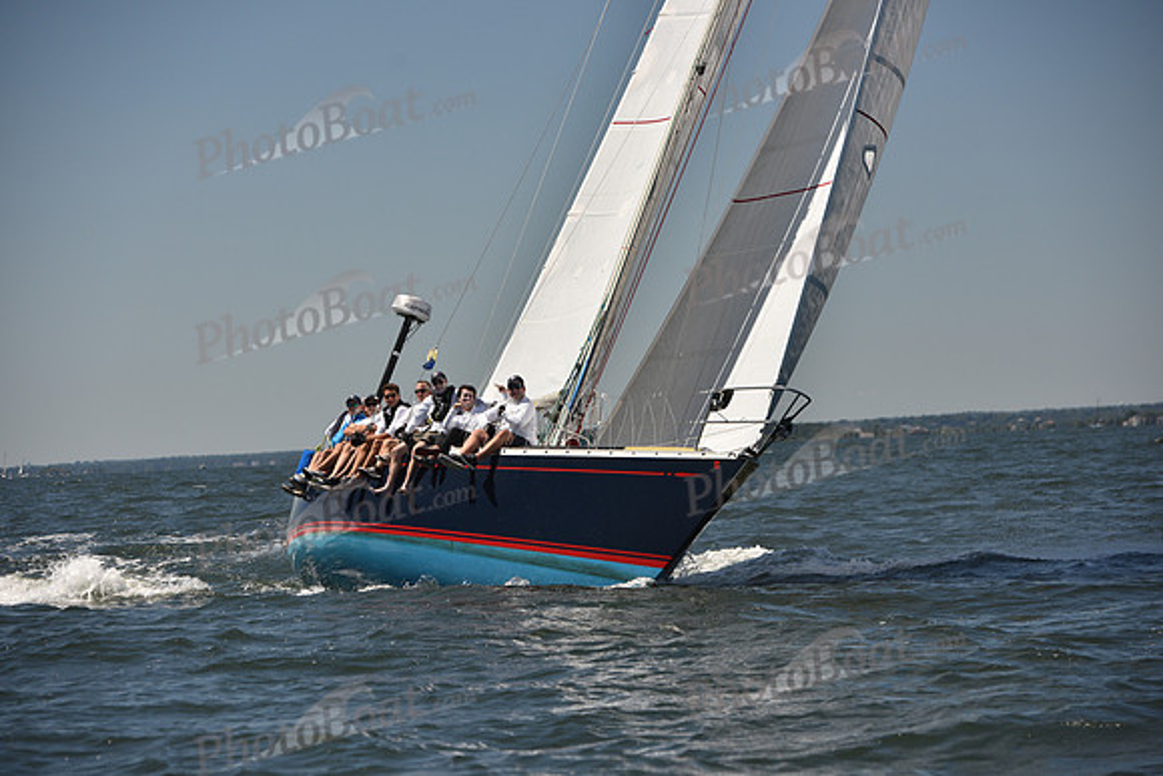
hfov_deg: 16.8
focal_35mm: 122
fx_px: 3942
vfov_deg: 11.2
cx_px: 582
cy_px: 388
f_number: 4.5
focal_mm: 122
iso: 250
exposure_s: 1/1250
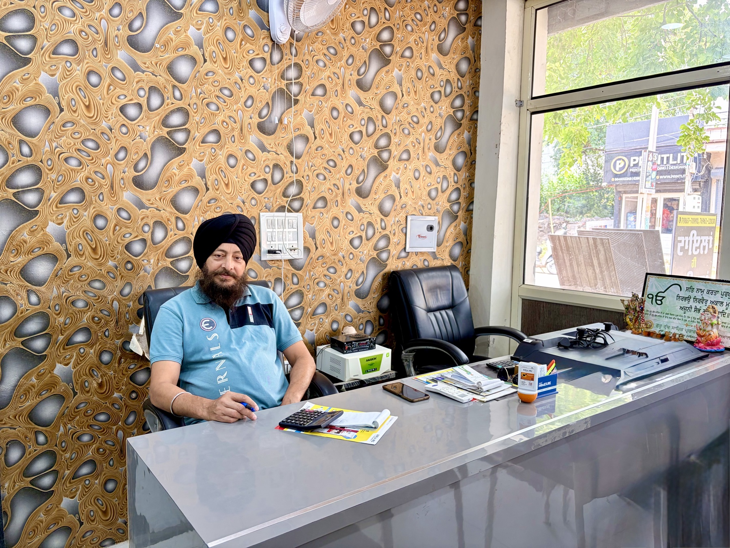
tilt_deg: -6.0
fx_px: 548
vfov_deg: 53.1
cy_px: 274
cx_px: 365
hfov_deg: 67.3
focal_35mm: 26
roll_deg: -0.3
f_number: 1.6
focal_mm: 5.96
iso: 64
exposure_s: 1/100
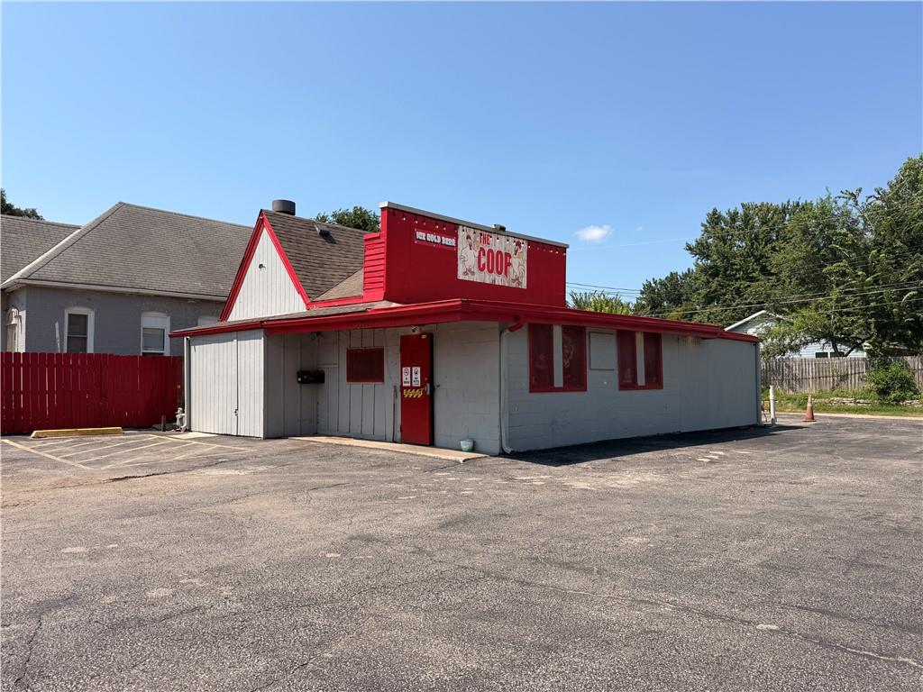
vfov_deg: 56.8
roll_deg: +0.4
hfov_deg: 71.6
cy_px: 346
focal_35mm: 24
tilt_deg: +4.0
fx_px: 640
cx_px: 462
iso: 80
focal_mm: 6.76
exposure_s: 1/4405
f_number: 1.78
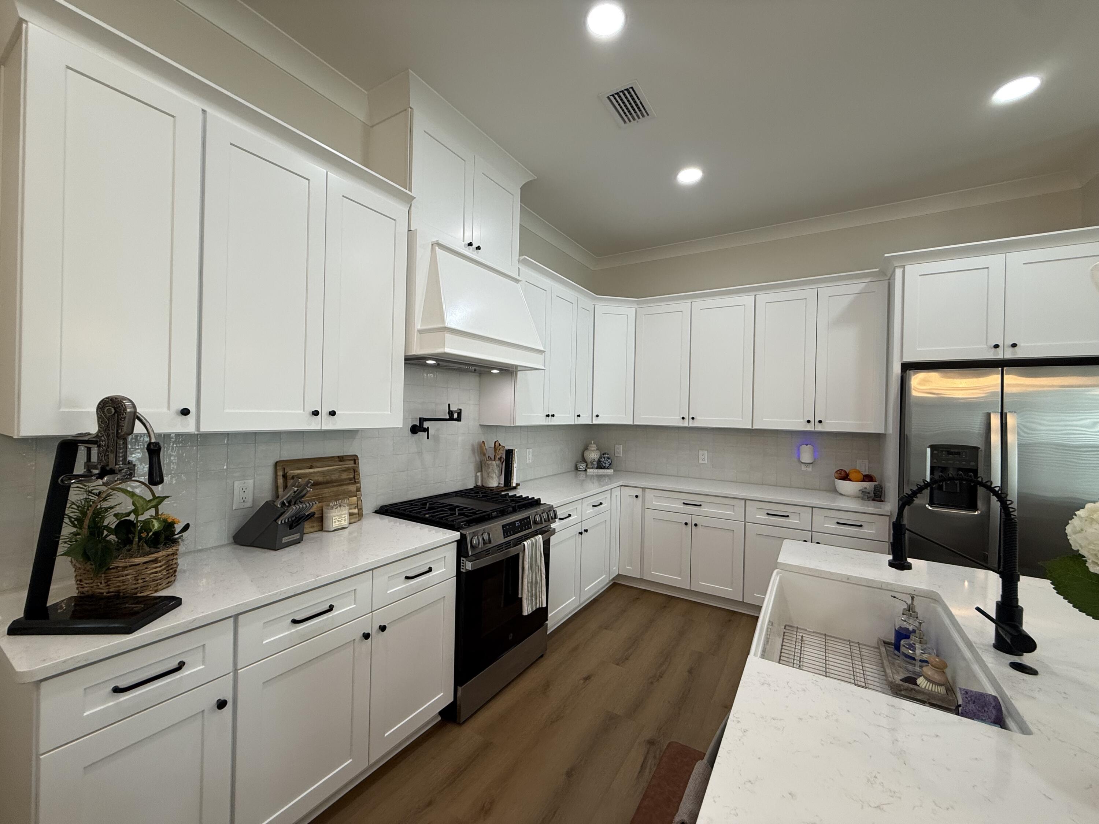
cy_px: 412
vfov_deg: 85.7
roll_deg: -1.7
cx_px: 550
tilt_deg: -0.2
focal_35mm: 14
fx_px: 444
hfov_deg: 102.1
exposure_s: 1/120
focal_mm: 2.22
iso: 125
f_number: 2.2
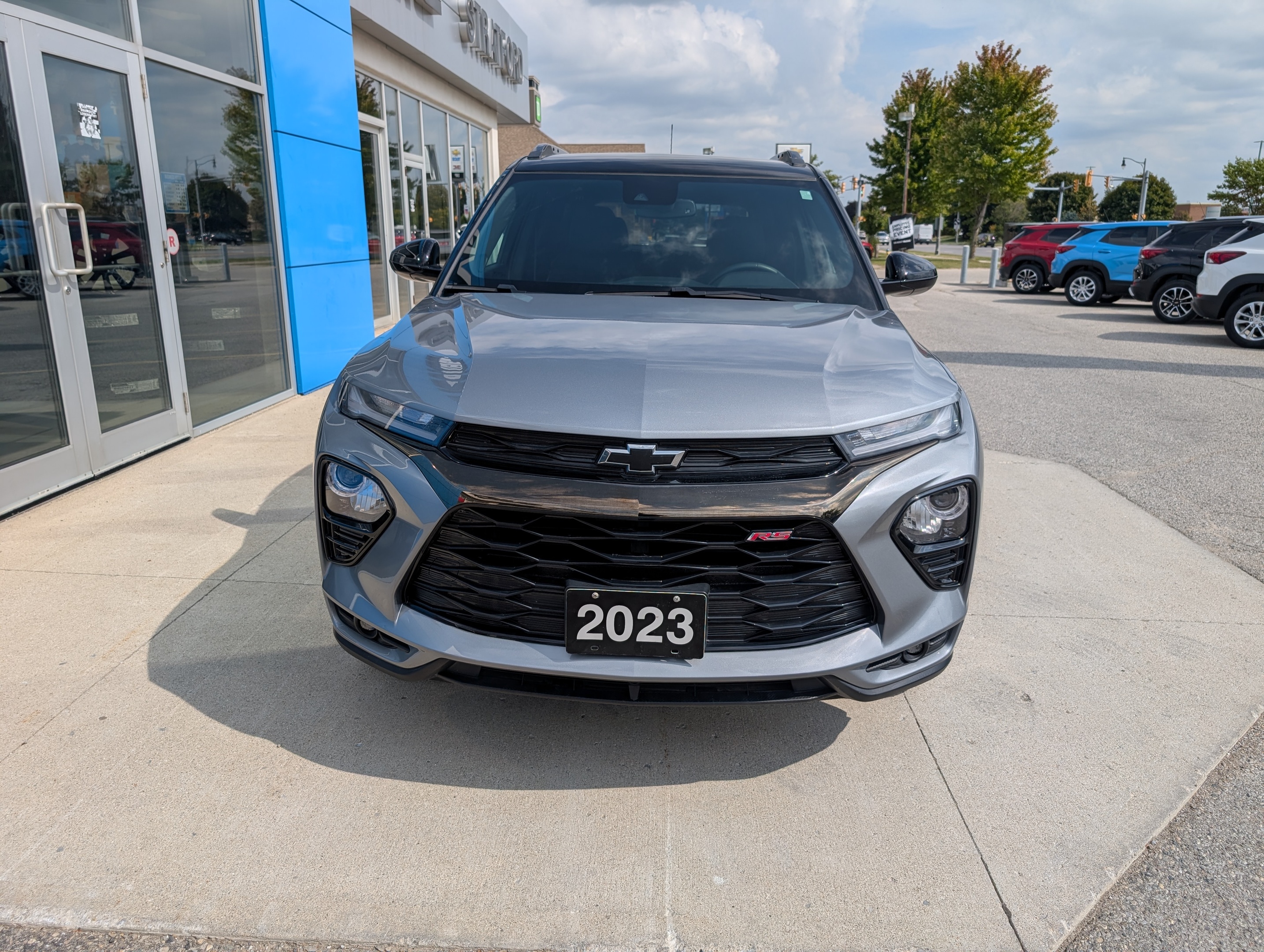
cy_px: 476
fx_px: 878
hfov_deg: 71.5
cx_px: 632
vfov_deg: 56.9
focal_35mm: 24
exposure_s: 1/8850
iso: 21
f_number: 1.68
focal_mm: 6.9
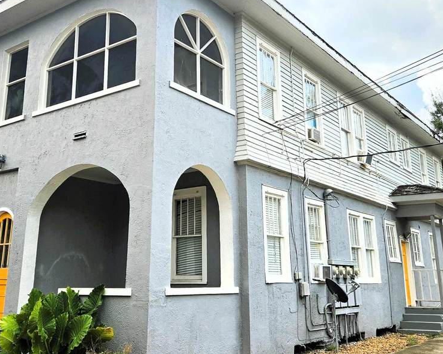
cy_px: 138
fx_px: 511
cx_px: 200
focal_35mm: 39
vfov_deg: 38.0
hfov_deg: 46.8
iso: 80
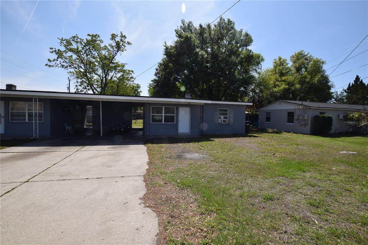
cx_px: 184
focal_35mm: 15
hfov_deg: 100.4
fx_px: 153
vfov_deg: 77.3
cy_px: 122
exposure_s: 1/200
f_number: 11
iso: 100
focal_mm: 10
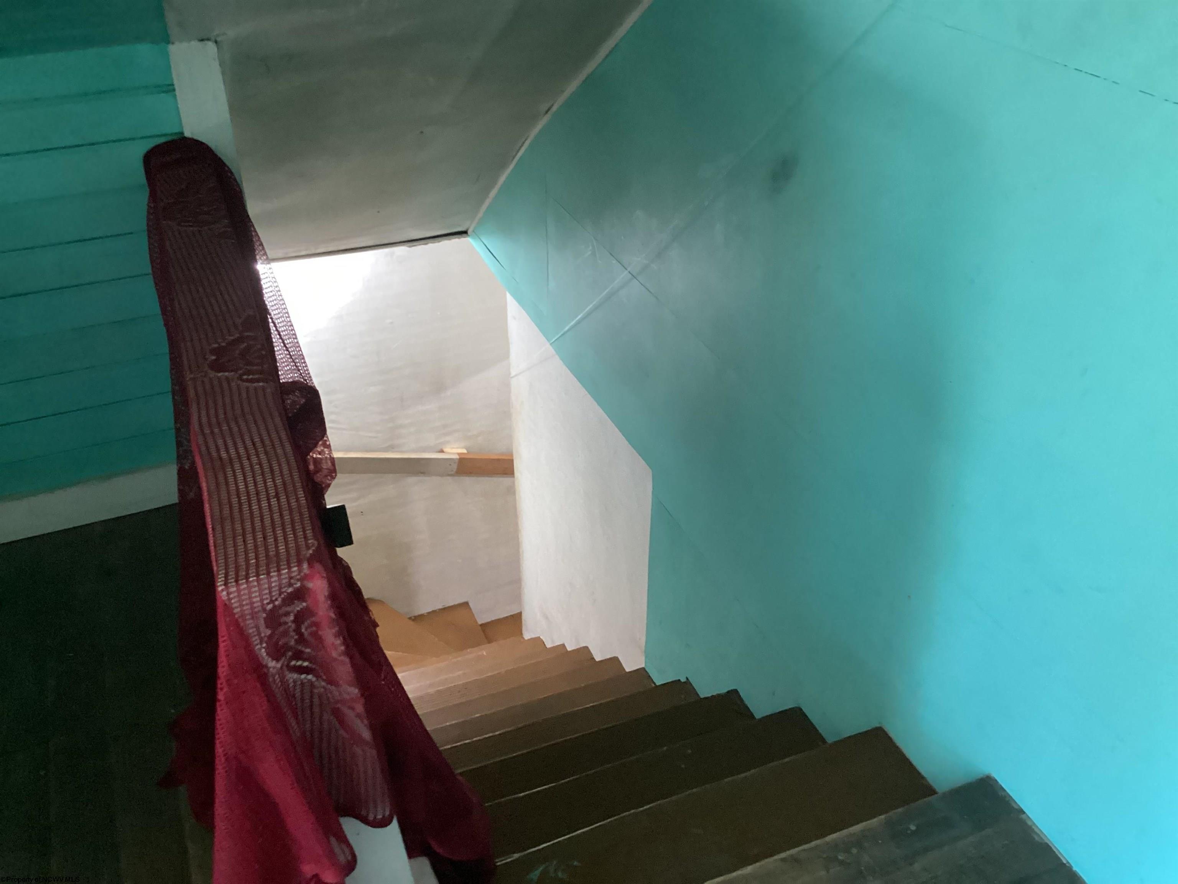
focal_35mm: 31
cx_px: 589
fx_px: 1055
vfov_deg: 45.4
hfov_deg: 58.4
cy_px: 442
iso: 400
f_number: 2.4
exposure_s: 1/30
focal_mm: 3.3
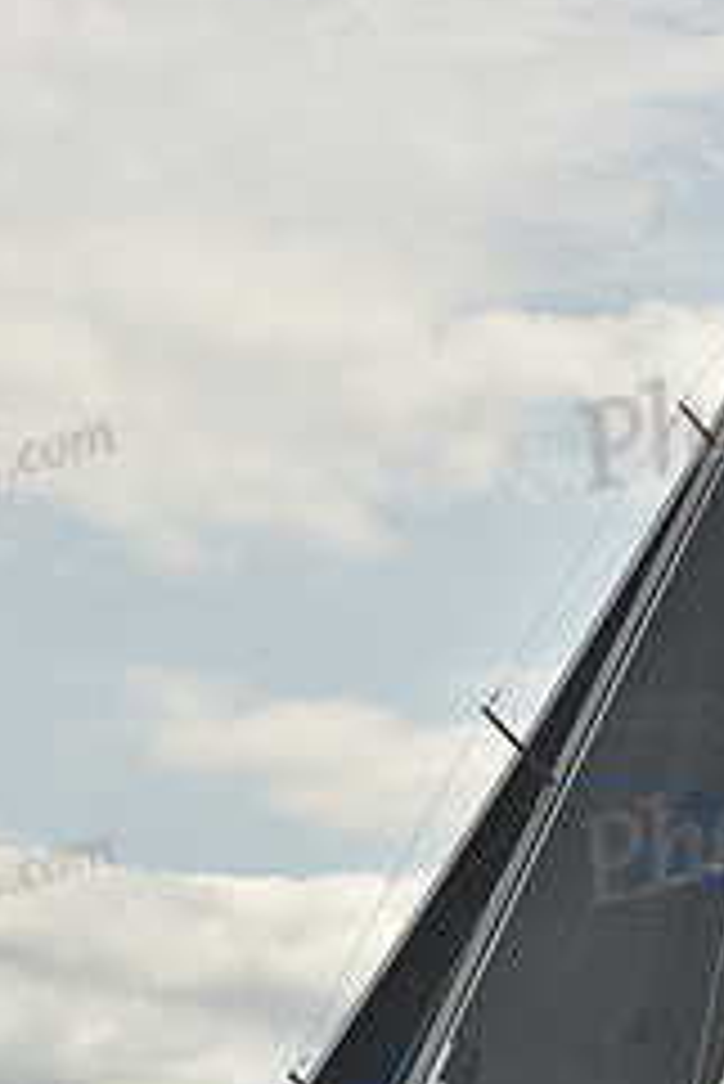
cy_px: 1088
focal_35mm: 197
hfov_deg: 7.0
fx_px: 5934
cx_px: 349
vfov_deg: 10.3
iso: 250
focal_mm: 82
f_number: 10
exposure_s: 1/800
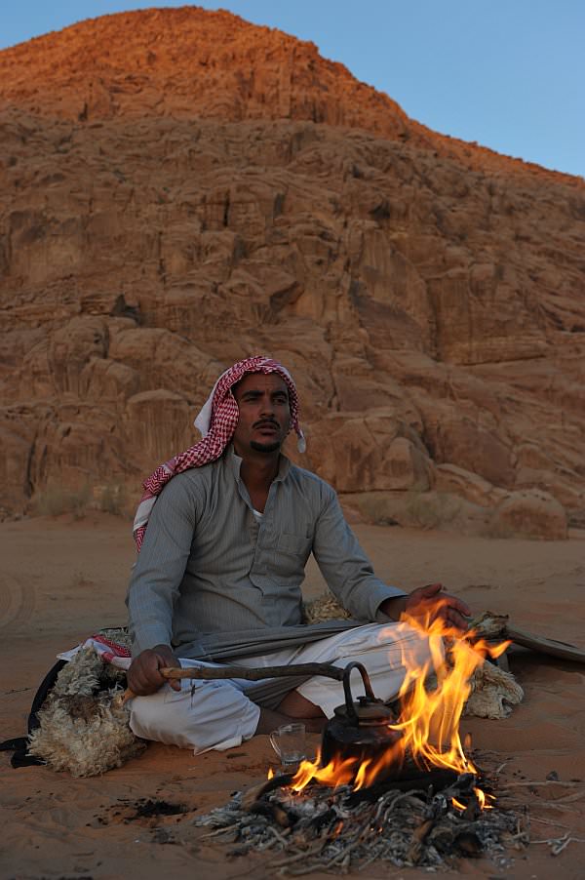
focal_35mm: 40
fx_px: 976
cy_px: 440
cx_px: 292
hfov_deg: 33.4
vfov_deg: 48.5
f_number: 5
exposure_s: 1/100
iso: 200
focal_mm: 40
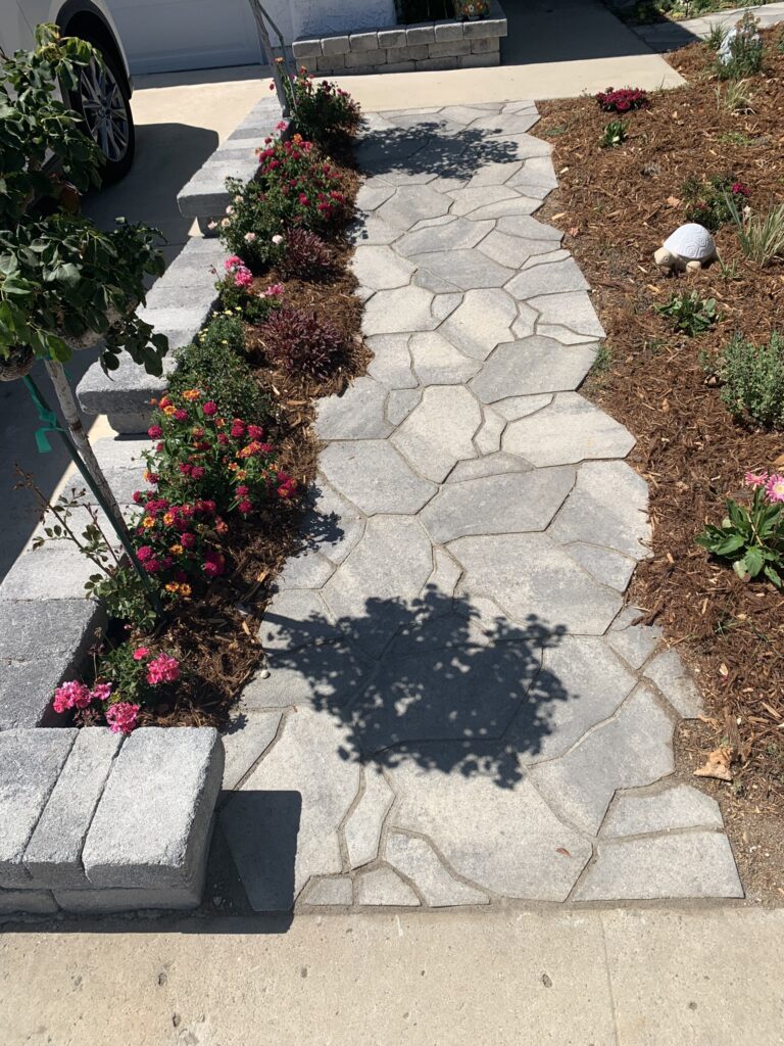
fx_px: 785
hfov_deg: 53.1
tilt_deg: -35.9
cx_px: 392
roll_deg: +7.3
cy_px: 523
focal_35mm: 26
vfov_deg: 67.3
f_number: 1.8
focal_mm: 4.25
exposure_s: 1/2681
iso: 25
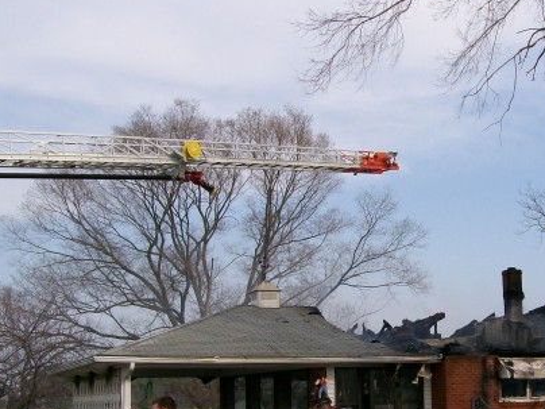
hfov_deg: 33.5
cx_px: 363
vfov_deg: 25.6
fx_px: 897
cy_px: 265
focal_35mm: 57
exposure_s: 1/578
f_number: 4.8
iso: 80
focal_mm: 6
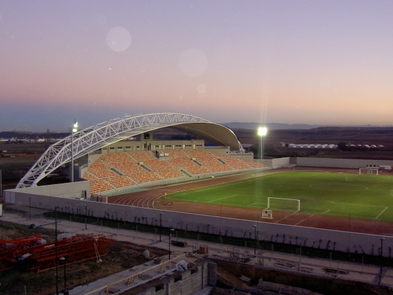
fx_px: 431
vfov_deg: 37.7
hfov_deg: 49.0
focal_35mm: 38
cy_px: 148
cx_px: 196
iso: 200
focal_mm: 6.3
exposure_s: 1/60
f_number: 3
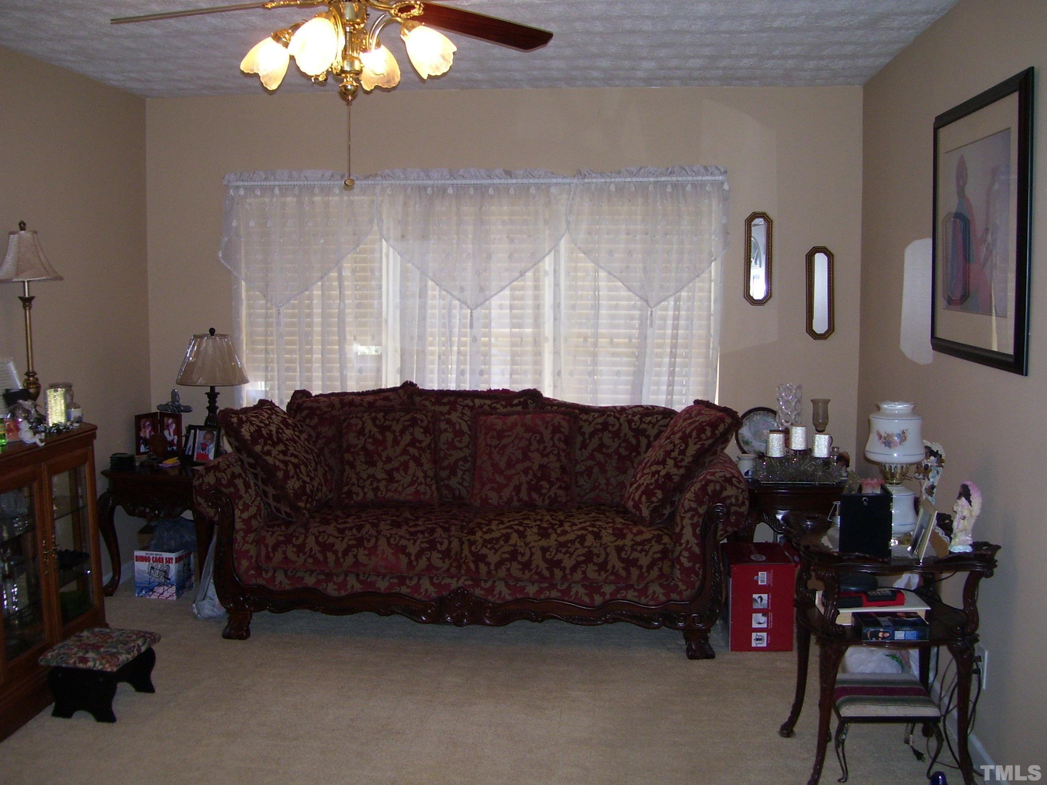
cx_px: 524
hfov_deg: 50.1
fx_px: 1119
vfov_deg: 38.7
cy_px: 392
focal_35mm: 37
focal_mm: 6
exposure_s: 1/60
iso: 125
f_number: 2.7
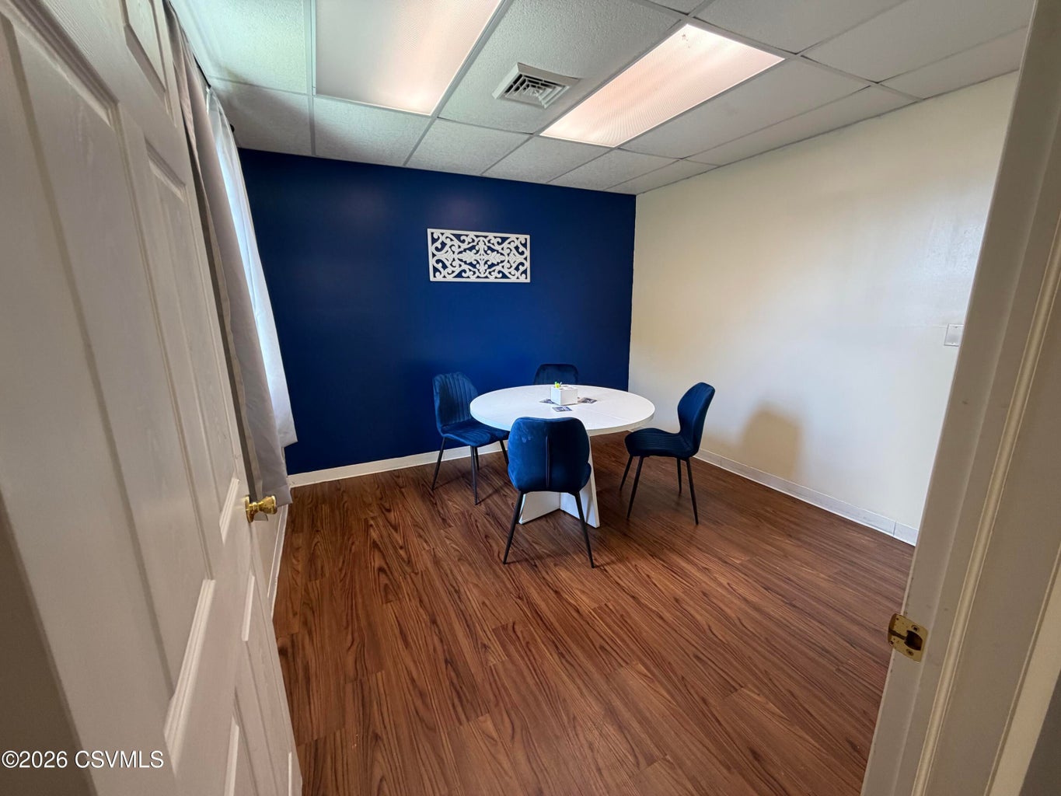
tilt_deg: -12.7
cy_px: 398
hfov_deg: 102.1
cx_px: 530
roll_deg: +1.2
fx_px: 429
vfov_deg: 85.7
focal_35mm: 14
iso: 320
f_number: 2.2
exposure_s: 1/60
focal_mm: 2.22
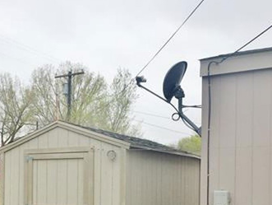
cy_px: 183
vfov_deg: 25.4
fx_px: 441
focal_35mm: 56
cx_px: 63
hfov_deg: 33.5
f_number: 2.2
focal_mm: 4.15
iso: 32
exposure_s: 1/1647
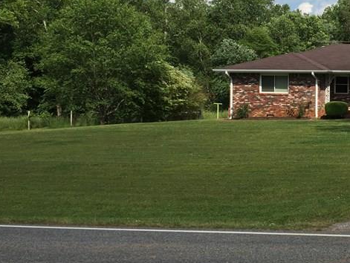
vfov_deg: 23.2
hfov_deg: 28.7
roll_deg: +0.0
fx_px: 637
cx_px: 353
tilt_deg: -1.9
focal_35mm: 63
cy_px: 81
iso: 32
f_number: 2.2
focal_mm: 4.15
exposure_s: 1/2825
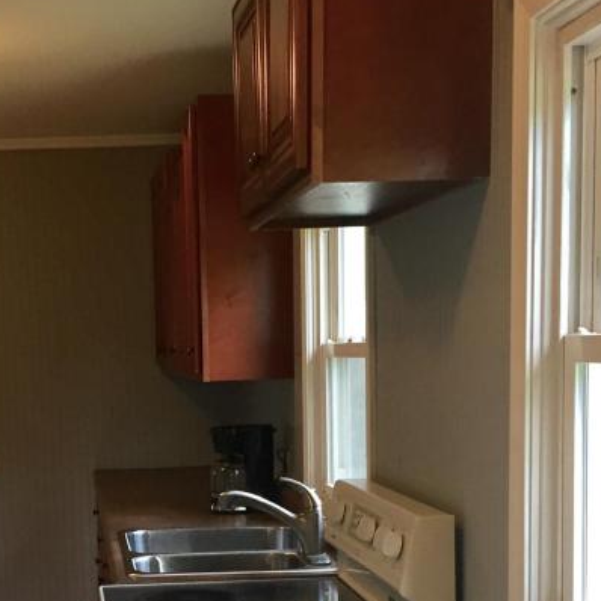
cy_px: 491
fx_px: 1296
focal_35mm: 66
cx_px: 125
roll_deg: +1.3
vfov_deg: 25.6
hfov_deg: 25.7
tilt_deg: -5.0
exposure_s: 1/30
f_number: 2.2
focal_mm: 4.15
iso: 40
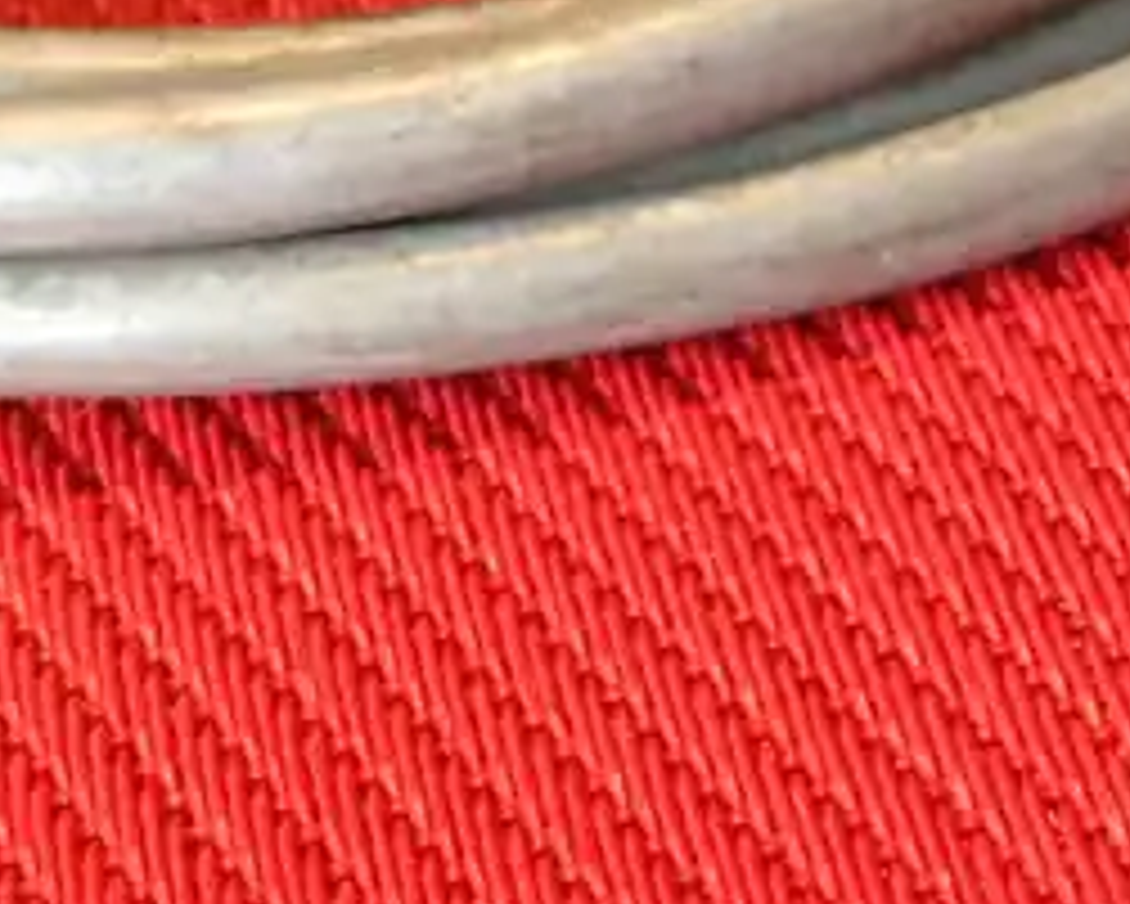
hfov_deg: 13.7
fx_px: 4550
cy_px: 400
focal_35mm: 136
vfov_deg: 11.4
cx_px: 1382
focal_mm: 4.28
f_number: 2.4
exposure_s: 1/15
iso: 100
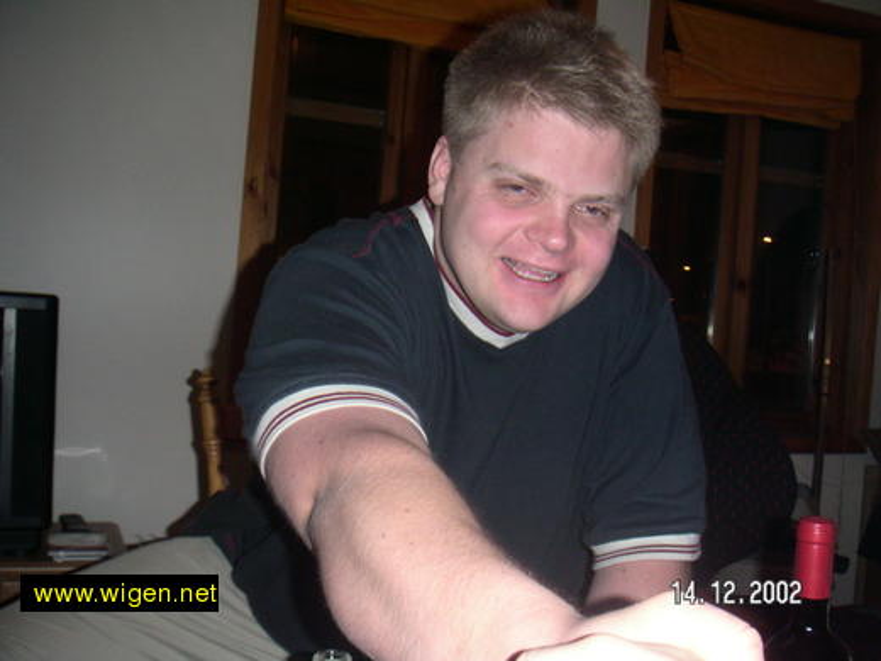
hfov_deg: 49.0
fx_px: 967
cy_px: 330
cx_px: 440
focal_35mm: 38
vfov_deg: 37.7
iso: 160
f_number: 2.8
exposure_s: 1/50
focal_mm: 6
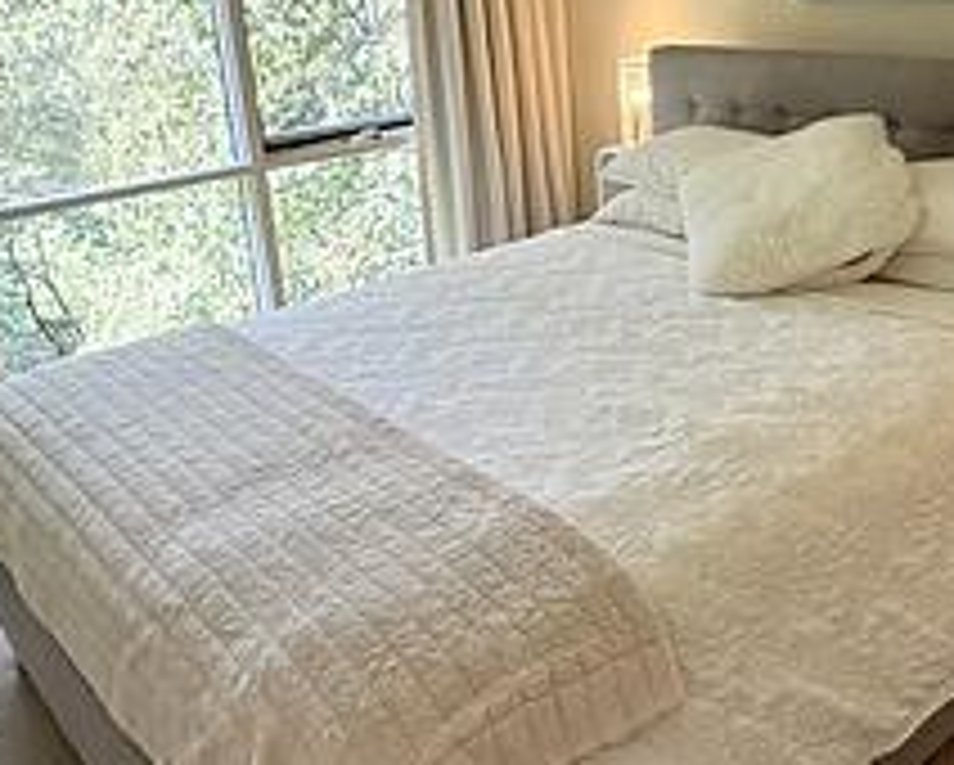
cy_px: 281
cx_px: 644
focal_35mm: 40
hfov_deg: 45.0
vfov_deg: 37.1
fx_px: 1130
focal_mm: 2.22
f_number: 2.2
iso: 100
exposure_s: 1/99
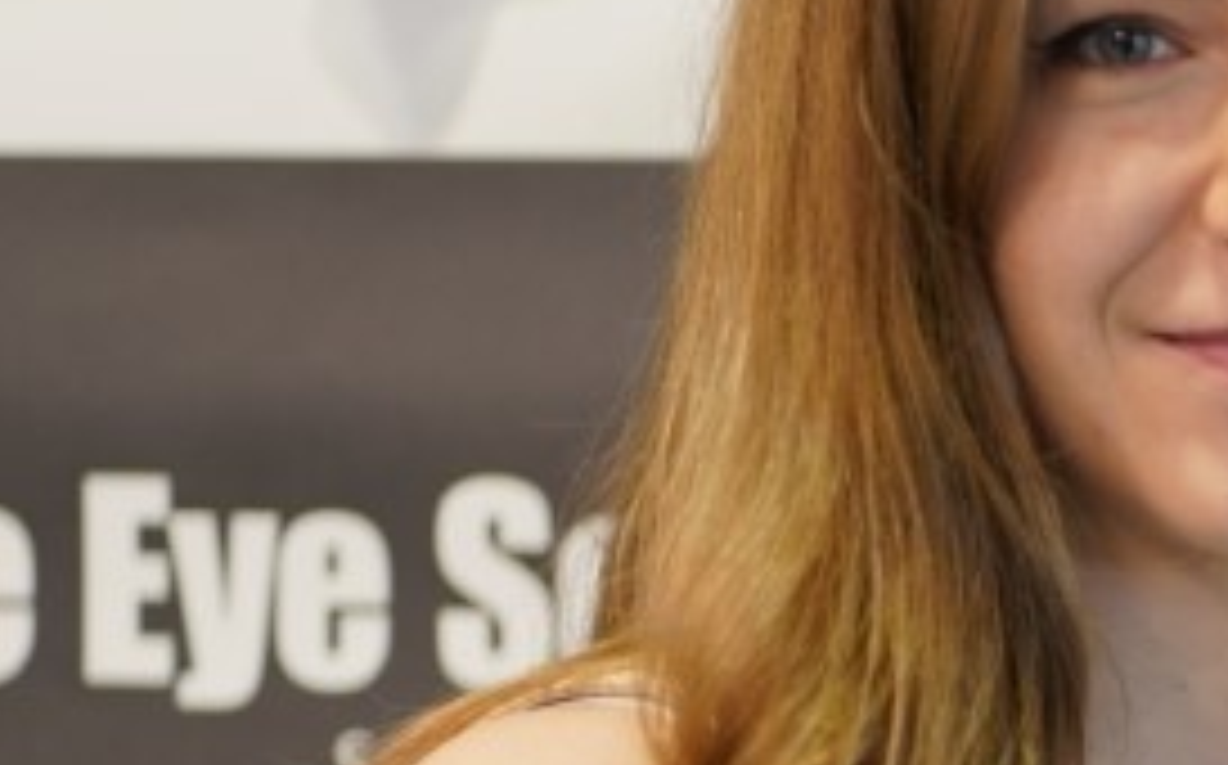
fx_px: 12236
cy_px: 896
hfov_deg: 5.7
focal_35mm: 366
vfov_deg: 3.6
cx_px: 1907
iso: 320
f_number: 1.8
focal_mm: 85
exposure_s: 1/100
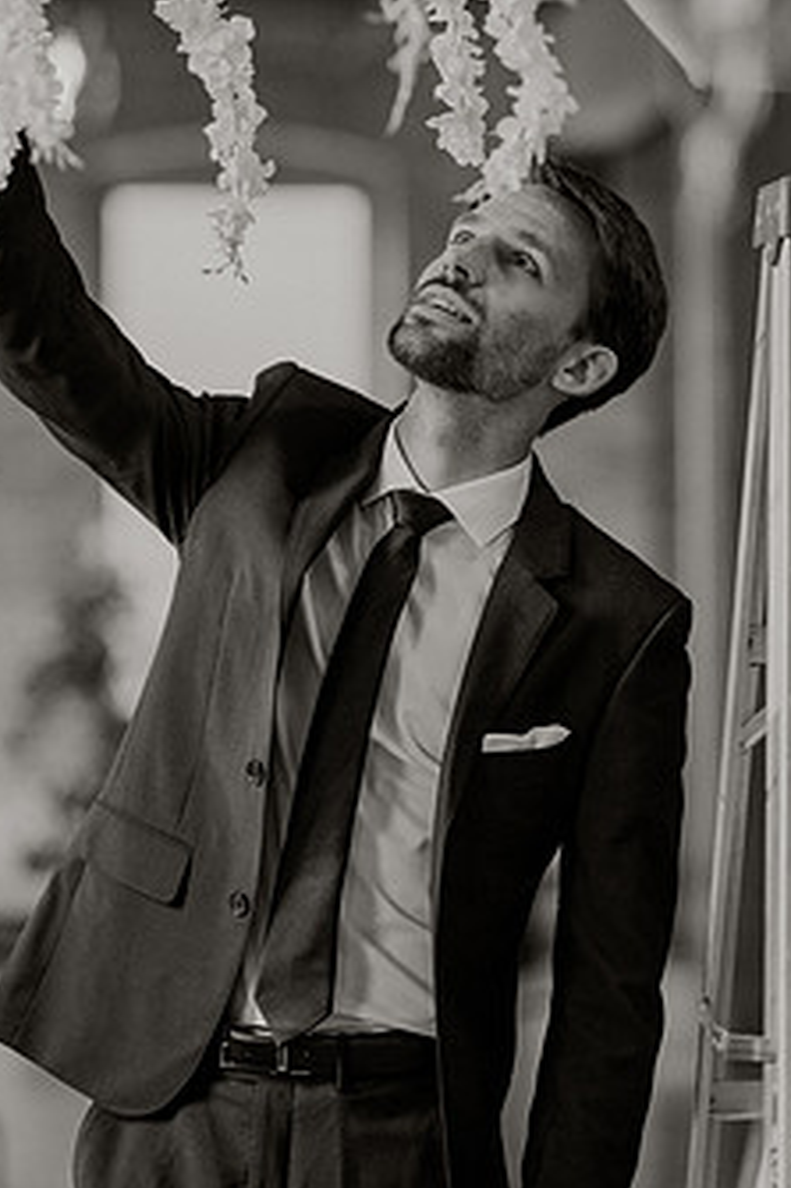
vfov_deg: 14.5
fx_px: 4652
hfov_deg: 9.7
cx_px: 477
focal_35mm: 141
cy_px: 397
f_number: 2.2
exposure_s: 1/2000
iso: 1600
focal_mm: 105
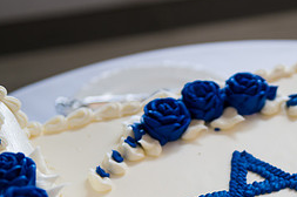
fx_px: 906
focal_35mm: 110
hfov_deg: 18.2
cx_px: 283
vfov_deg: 12.2
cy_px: 219
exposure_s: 1/200
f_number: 3.2
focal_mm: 48
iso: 400
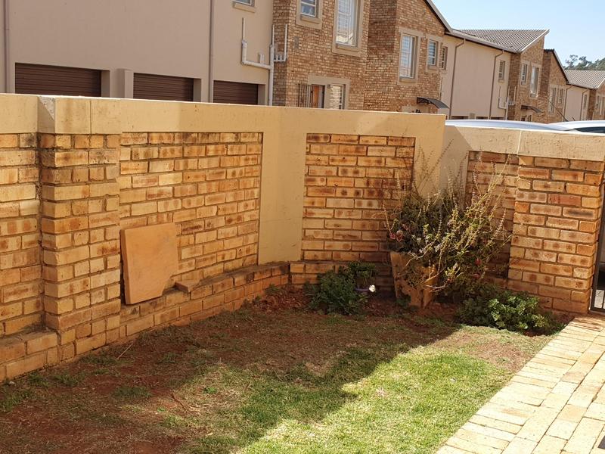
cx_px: 302
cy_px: 227
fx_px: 454
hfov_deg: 67.3
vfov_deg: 53.1
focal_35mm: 26
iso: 50
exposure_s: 1/855
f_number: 2.4
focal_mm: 4.3
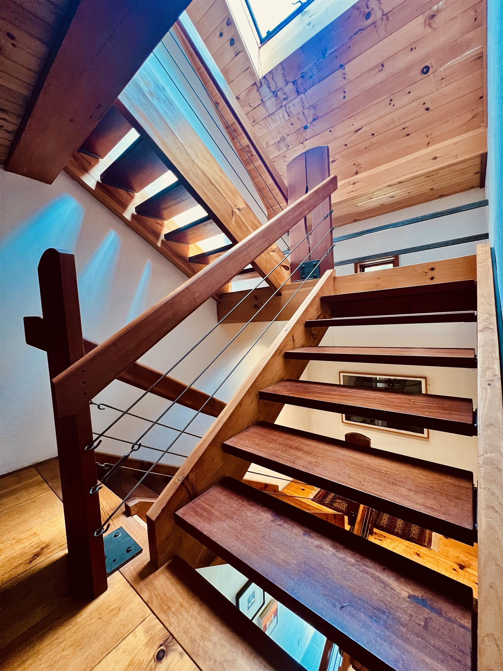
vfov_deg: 106.2
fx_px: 252
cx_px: 252
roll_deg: +2.6
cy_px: 336
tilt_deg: -3.6
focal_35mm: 13
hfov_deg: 89.9
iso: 500
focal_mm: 1.57
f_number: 1.8
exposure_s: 1/60
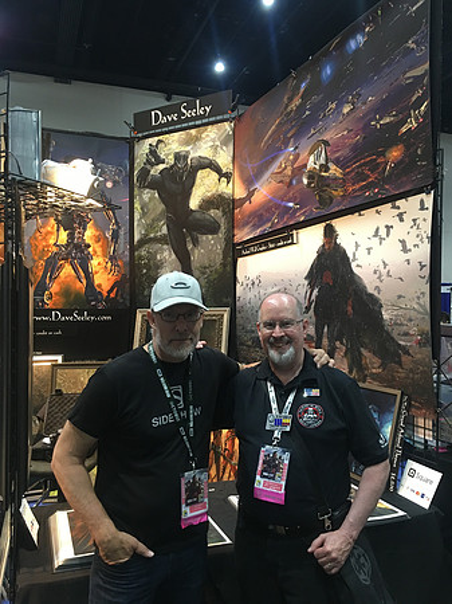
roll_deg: +0.6
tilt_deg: +2.9
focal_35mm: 29
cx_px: 226
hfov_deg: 48.2
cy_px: 302
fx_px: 505
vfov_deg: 61.7
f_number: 2.2
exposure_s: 1/15
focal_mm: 4.15
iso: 64
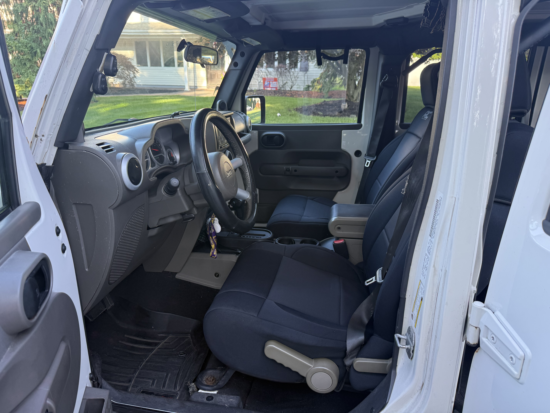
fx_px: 381
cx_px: 275
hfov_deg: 71.6
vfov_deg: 56.8
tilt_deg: -19.4
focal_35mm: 24
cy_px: 206
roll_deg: -0.7
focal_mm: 6.76
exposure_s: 1/121
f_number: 1.78
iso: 80
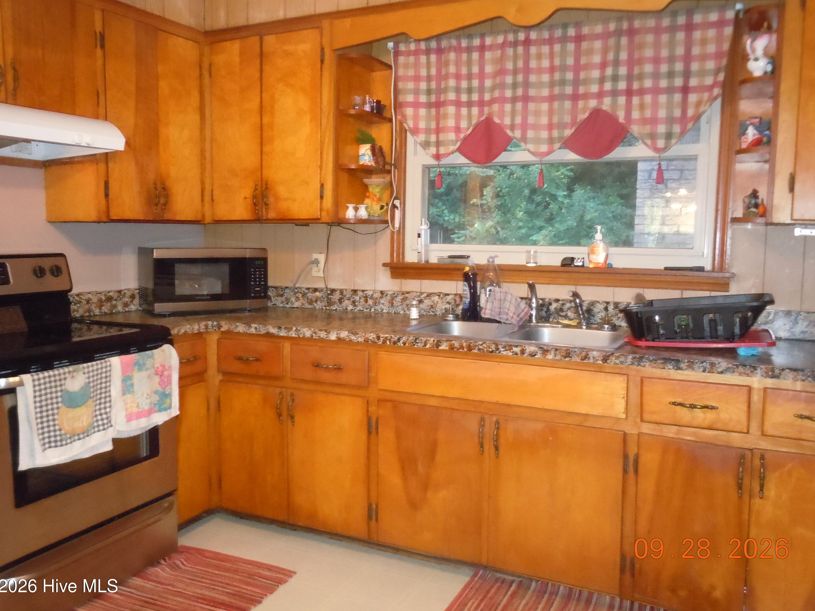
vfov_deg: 48.2
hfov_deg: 61.7
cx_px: 405
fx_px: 683
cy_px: 298
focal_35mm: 29
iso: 800
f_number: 3.7
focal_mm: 5
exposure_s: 1/25
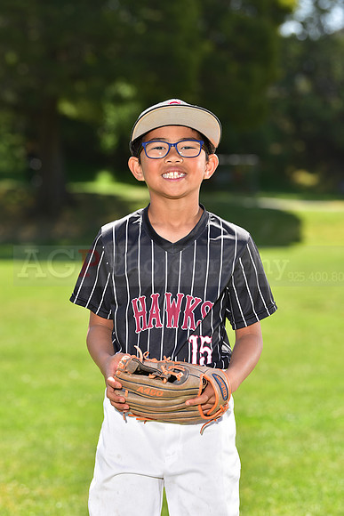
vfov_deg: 15.2
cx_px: 172
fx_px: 1934
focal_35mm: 135
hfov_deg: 10.2
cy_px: 258
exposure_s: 1/250
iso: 100
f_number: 5
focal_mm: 135
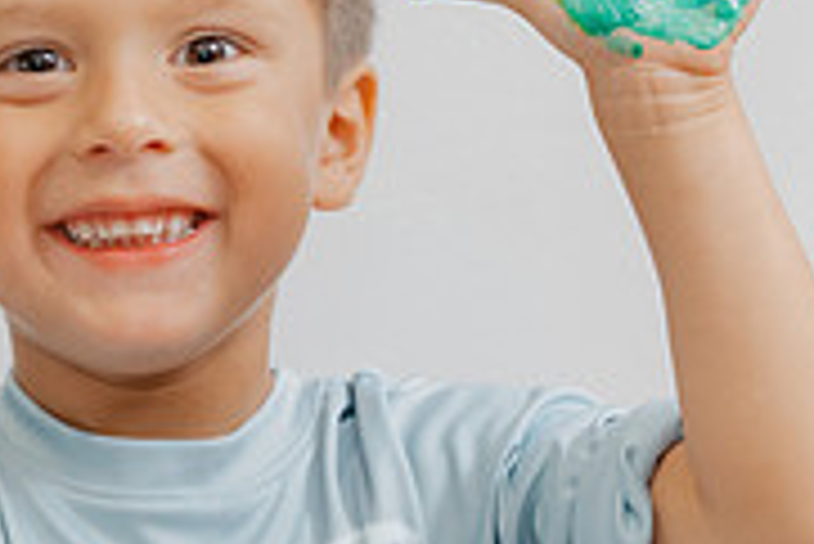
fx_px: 5838
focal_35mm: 258
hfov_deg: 8.0
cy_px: 136
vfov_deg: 5.3
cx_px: 122
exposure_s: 1/200
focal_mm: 70
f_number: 5.6
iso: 1250
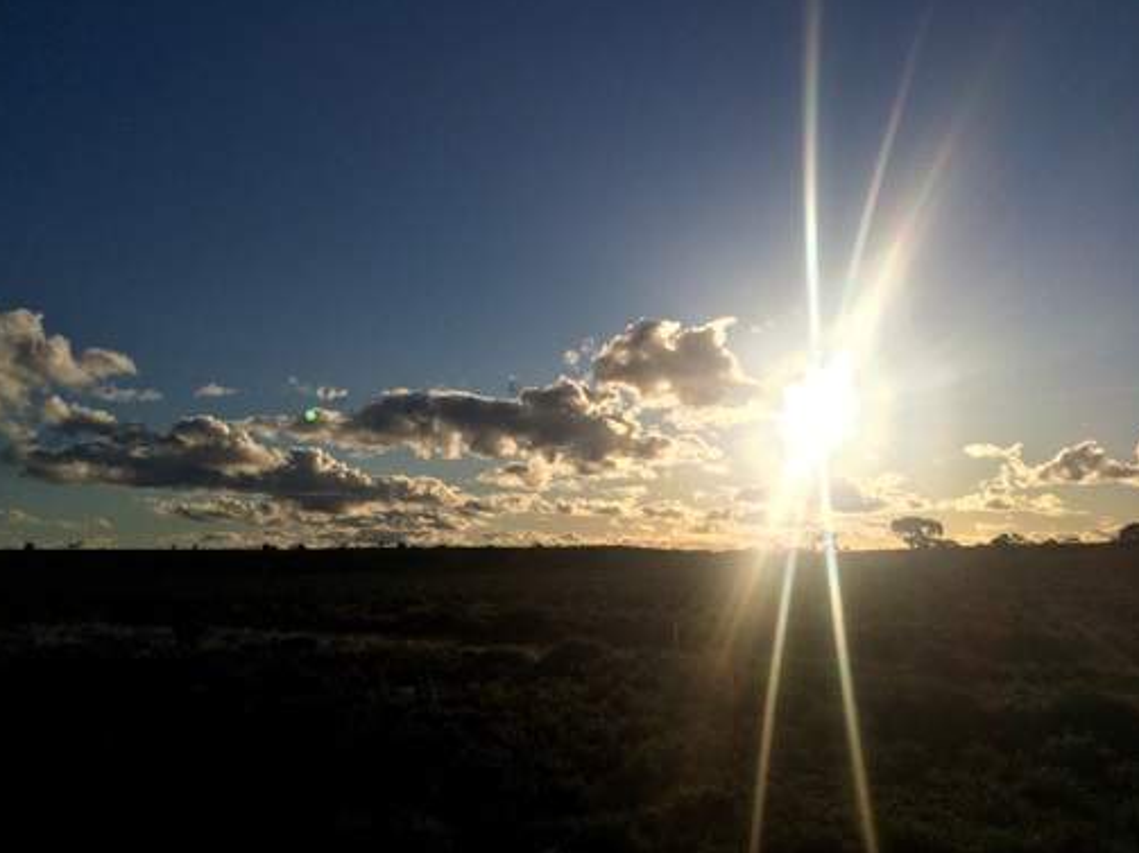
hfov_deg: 60.0
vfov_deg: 46.8
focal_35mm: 30
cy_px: 430
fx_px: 987
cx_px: 562
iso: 40
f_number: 2.2
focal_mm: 4.15
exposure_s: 1/13699
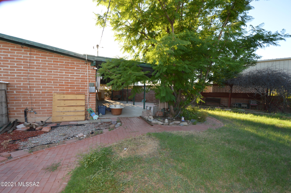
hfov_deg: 100.4
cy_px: 96
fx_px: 121
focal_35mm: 15
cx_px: 146
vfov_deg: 77.2
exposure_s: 1/125
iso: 280
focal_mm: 10
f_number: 5.6
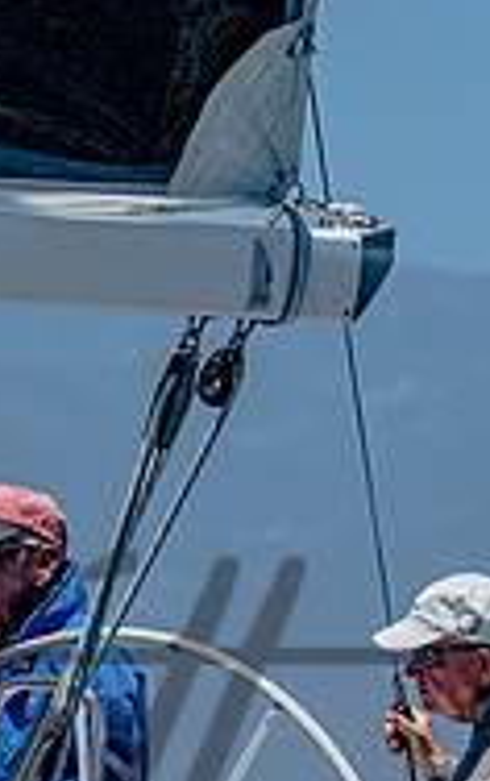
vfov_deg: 2.7
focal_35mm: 765
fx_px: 16296
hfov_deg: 1.7
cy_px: 755
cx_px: -258
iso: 200
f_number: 5
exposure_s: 1/1600
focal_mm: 155
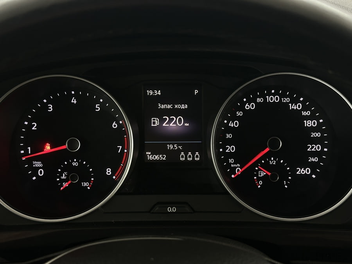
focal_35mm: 48
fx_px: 488
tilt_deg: -24.5
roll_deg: +0.3
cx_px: 176
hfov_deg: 39.7
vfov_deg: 30.3
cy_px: 132
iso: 200
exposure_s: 1/33
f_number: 1.78
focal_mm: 6.86
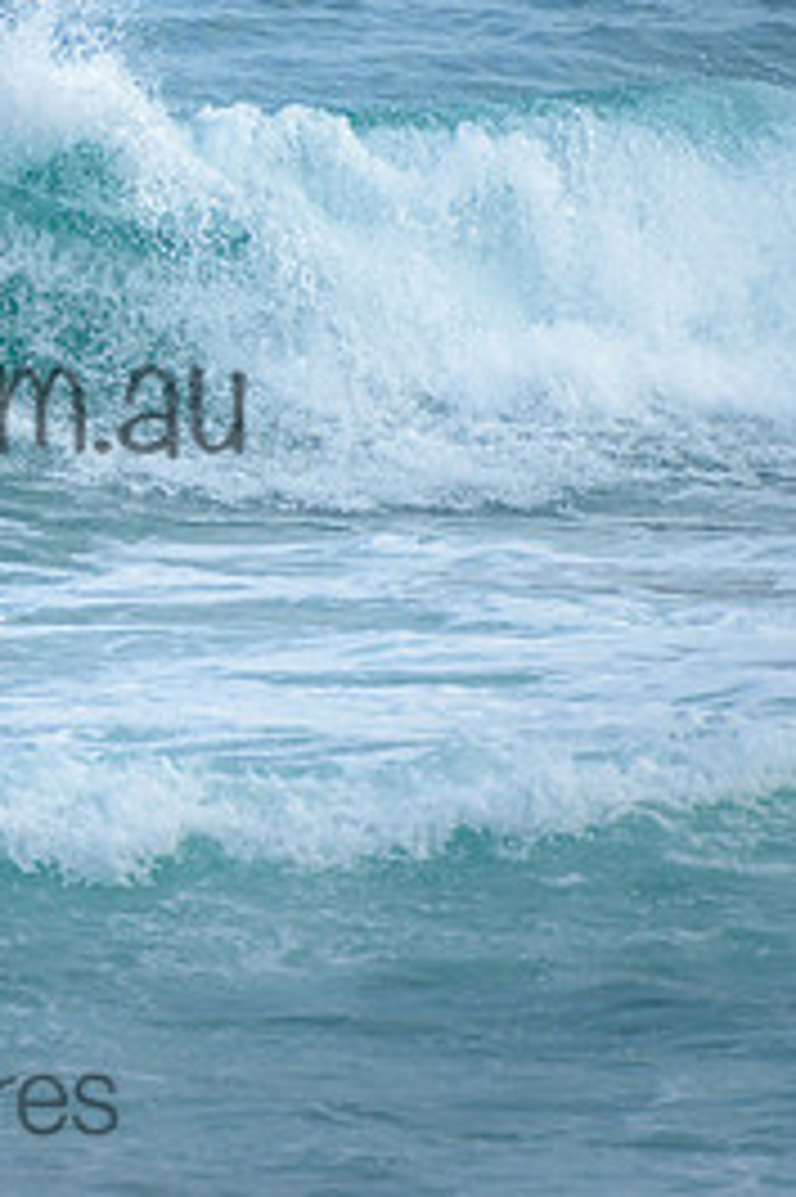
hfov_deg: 1.3
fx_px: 35598
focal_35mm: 1072
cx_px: -223
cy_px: 157
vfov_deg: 1.9
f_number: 5.6
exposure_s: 1/2000
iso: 450
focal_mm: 400
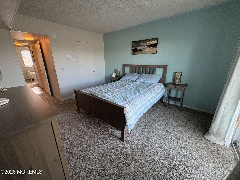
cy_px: 90
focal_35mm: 14
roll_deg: +1.3
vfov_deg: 85.7
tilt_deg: -17.0
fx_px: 97
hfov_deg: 102.1
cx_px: 120
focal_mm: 2.22
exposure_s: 1/60
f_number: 2.2
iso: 160
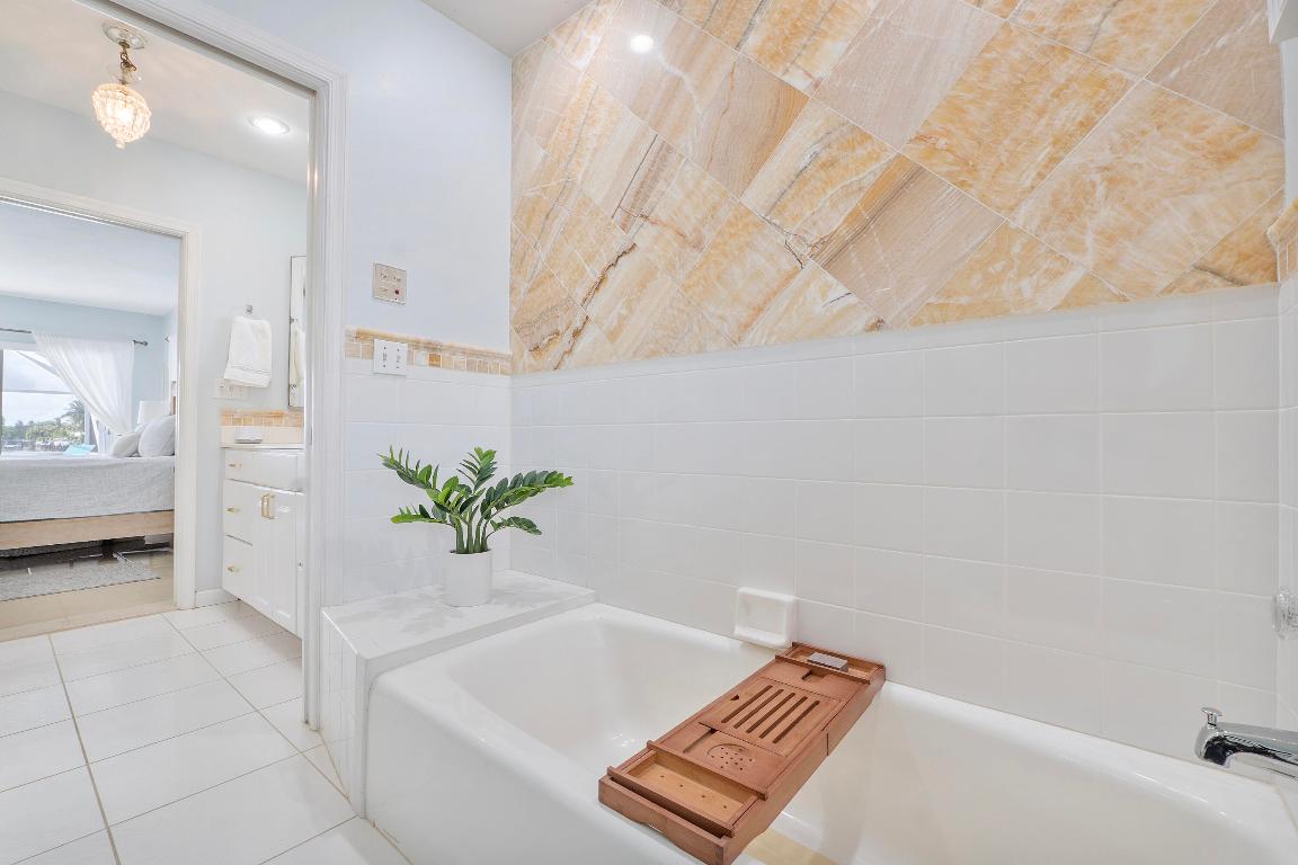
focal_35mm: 15
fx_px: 541
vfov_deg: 77.3
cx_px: 649
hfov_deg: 100.4
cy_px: 432
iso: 160
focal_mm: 10
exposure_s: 1/8
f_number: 11
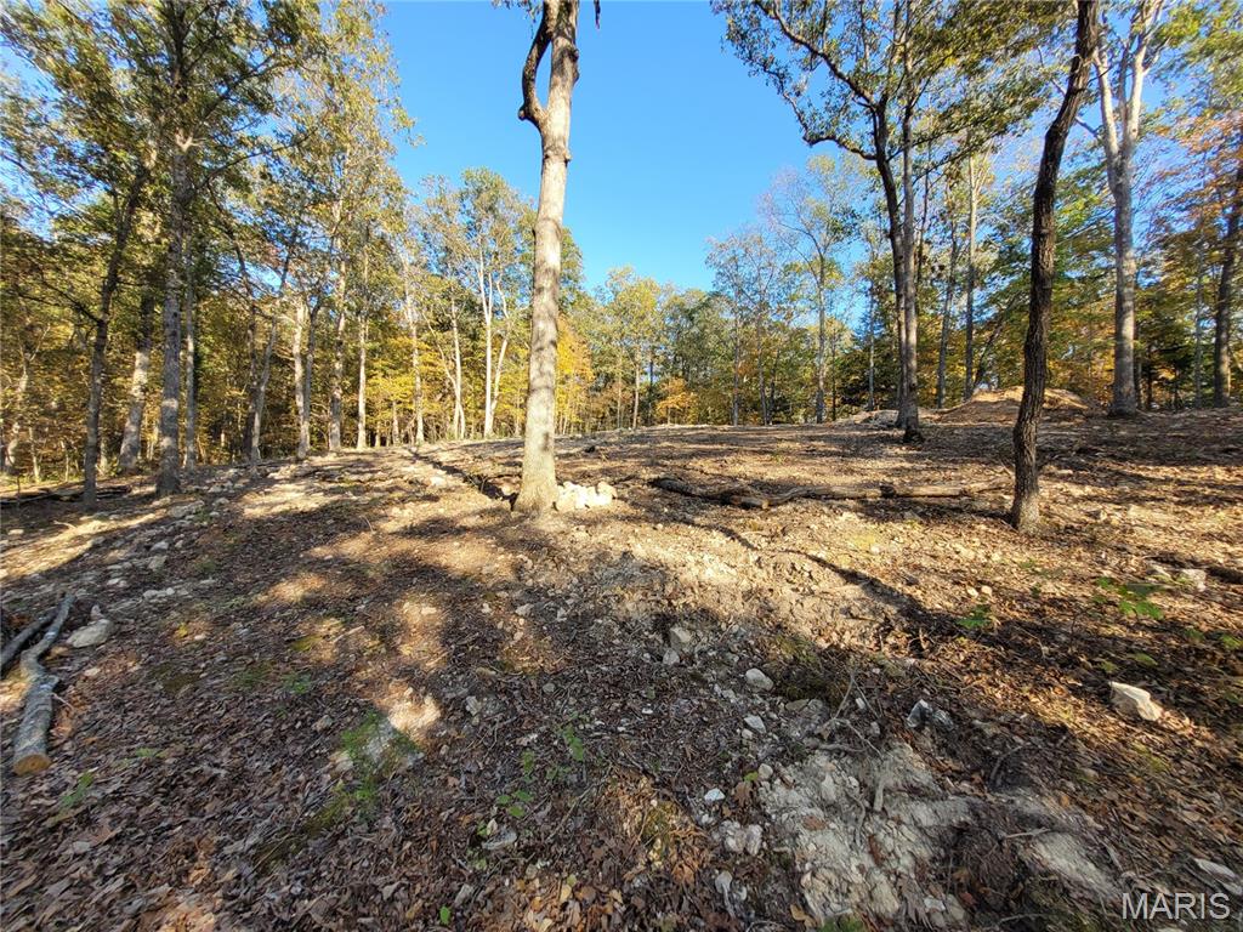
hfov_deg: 106.2
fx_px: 467
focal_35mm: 13
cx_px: 622
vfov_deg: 89.9
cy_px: 466
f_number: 2.2
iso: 40
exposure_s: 1/317
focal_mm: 1.74
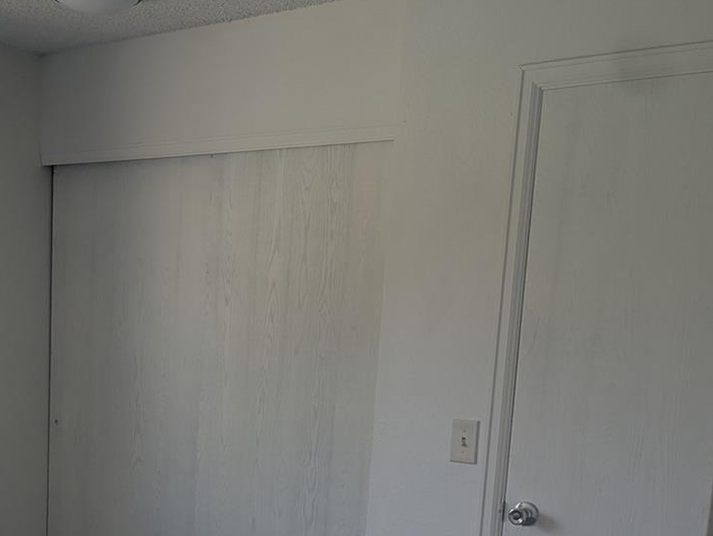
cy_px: 475
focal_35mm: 53
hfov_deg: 34.4
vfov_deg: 26.7
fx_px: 1093
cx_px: 87
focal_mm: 6.81
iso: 28
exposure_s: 1/113
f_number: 1.85
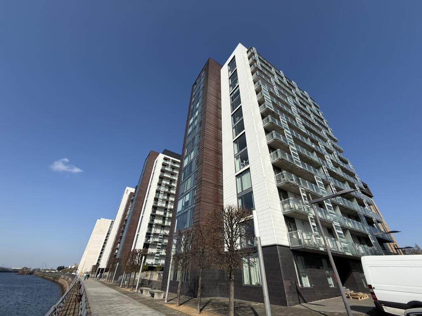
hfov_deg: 102.1
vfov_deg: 85.7
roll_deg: -2.4
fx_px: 171
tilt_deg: +34.5
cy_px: 158
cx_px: 211
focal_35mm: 14
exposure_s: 1/3663
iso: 50
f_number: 2.2
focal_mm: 2.22
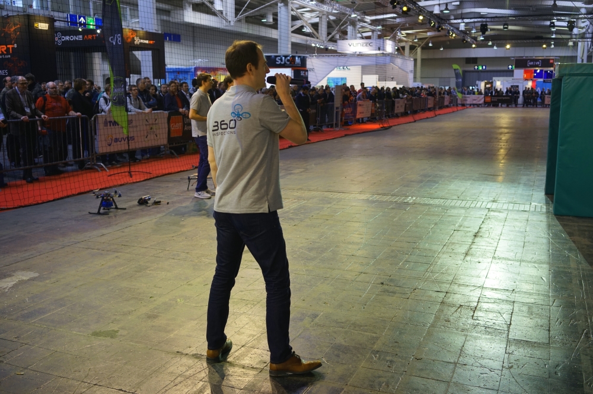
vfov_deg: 37.8
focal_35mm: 35
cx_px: 296
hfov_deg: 54.5
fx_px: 576
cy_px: 197
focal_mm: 35
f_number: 4
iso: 500
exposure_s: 1/160
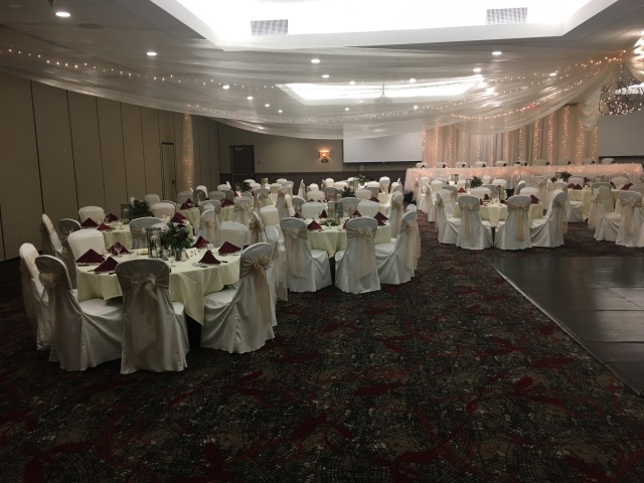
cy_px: 242
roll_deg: +2.2
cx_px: 322
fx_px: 540
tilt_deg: -8.7
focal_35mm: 29
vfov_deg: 48.2
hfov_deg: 61.7
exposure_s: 1/30
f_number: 2.2
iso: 80
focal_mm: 4.15
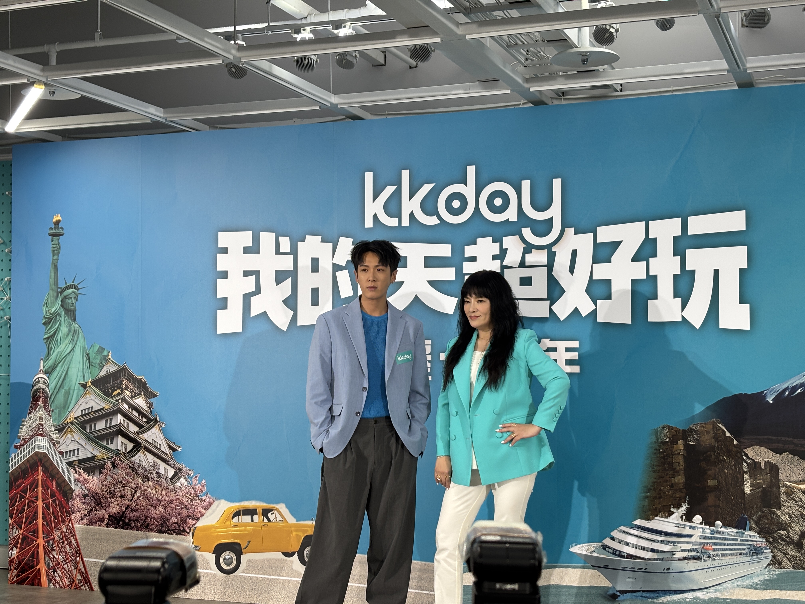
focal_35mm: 52
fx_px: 1209
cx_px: 402
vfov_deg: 28.0
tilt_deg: +3.2
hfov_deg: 36.8
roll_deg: -0.2
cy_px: 302
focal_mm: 5.96
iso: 32
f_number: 1.6
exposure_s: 1/60
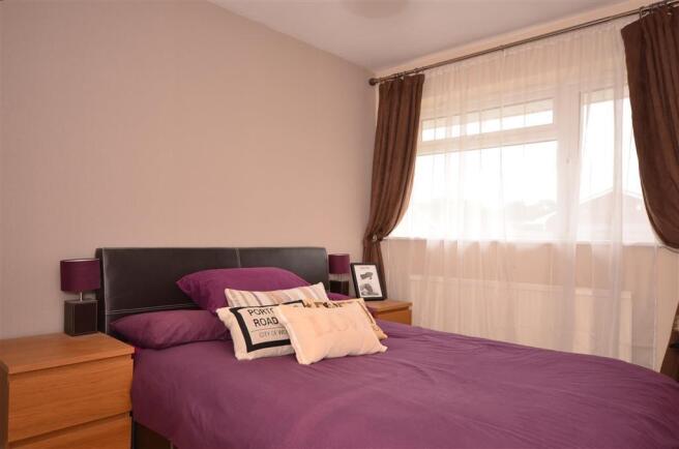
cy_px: 224
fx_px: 452
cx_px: 340
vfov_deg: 52.9
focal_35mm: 24
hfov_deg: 73.9
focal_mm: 16
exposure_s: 1/50
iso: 200
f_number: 5.6
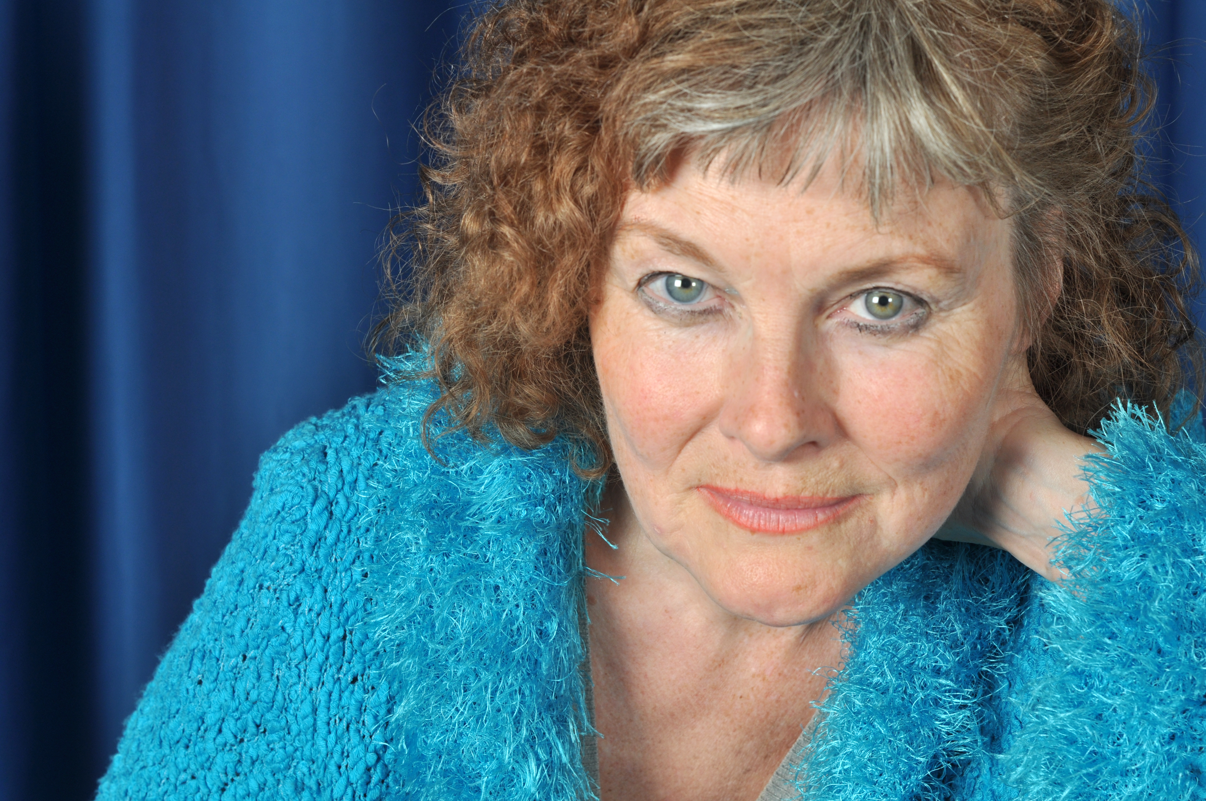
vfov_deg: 18.1
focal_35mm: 75
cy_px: 400
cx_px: 603
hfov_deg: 27.0
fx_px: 2509
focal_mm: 50
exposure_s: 1/125
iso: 200
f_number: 8
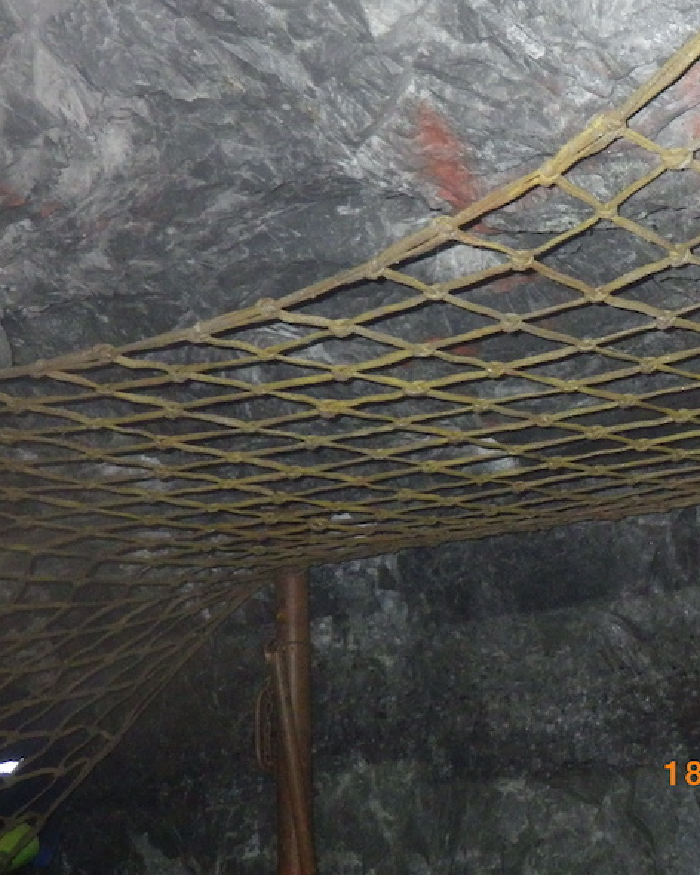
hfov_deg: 32.6
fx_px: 1165
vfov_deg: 41.2
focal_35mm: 45
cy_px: 432
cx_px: 552
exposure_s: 1/50
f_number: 3.8
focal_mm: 6.1
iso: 1600
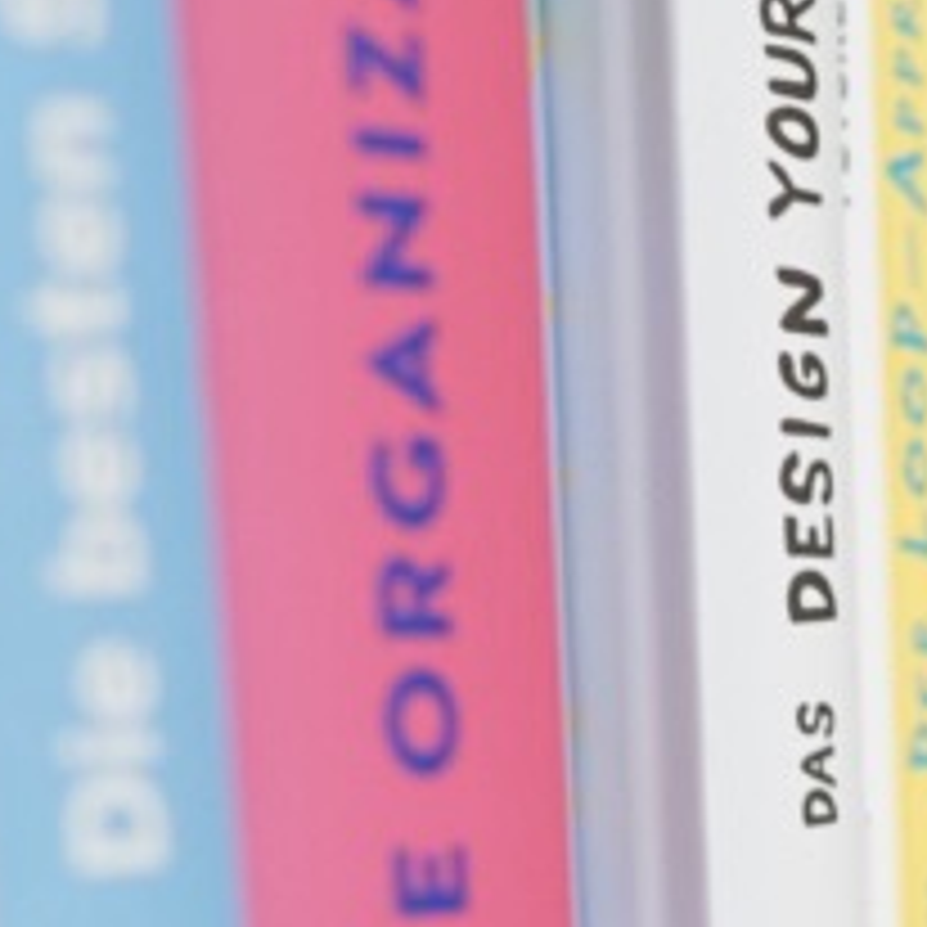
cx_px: 1390
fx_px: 4848
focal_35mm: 160
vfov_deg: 10.6
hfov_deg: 10.5
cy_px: 1314
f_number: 2
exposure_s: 1/30
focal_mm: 24
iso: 160
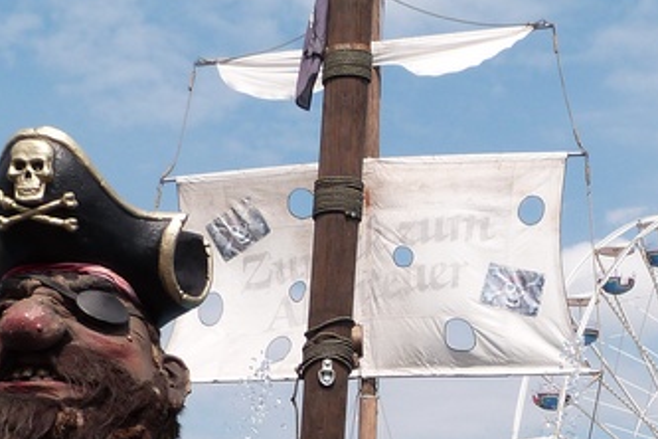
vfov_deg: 12.6
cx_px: 537
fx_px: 1882
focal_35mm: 103
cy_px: 660
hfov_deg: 19.6
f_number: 5.6
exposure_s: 1/500
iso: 100
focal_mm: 5.9
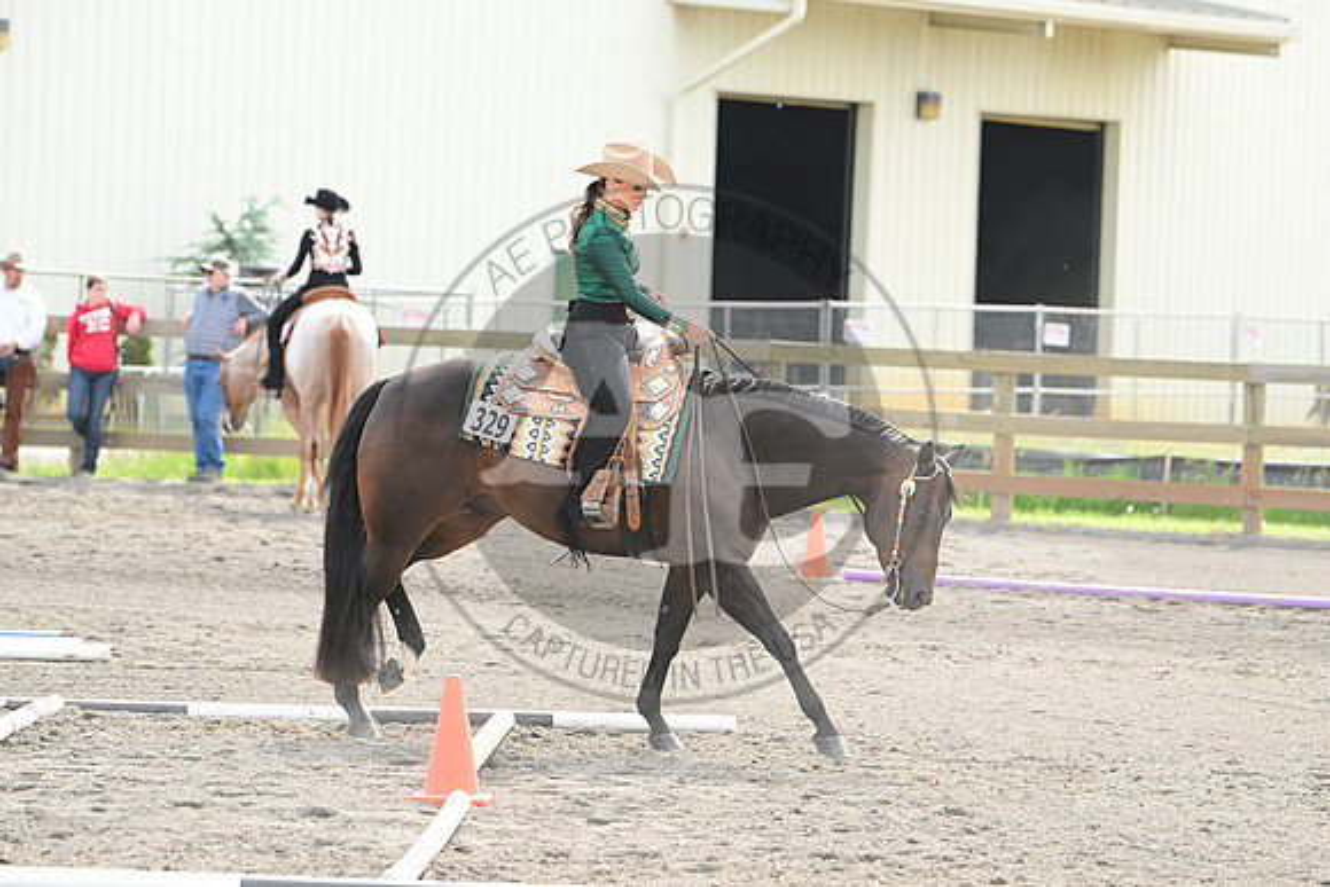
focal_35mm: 200
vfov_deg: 6.9
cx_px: 665
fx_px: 7390
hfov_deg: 10.3
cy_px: 444
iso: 1600
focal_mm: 200
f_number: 5.6
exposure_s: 1/2000
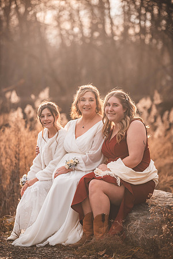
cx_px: 86
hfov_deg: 11.4
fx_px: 865
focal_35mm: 120
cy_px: 130
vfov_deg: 17.1
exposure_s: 1/2500
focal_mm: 120
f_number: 2.8
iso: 400
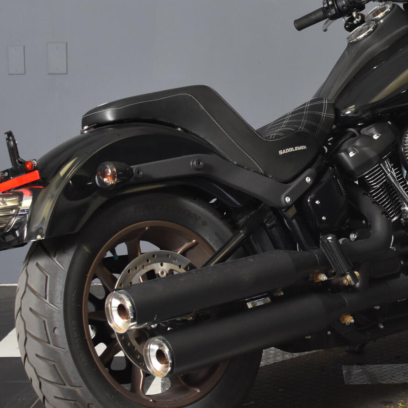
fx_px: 1333
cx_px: 359
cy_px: 167
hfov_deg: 17.2
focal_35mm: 100
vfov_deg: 17.4
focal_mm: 35
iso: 800
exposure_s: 1/160
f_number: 4.5
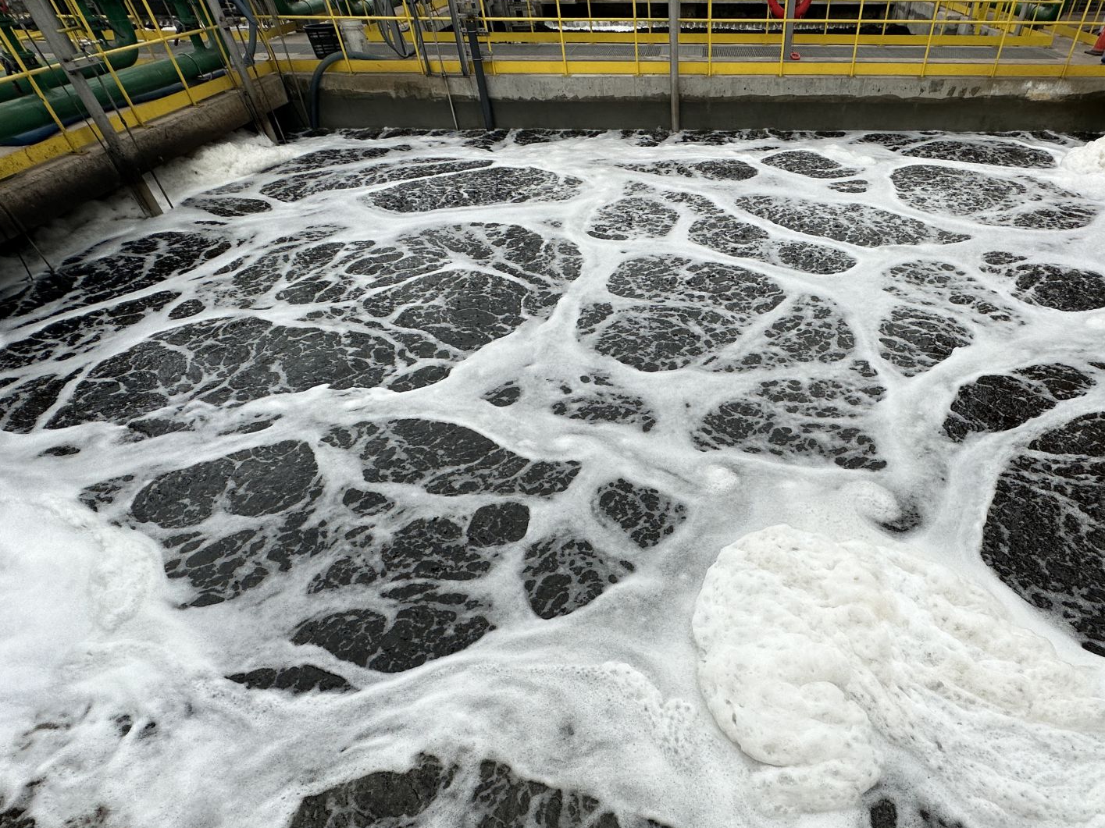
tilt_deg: -48.2
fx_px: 606
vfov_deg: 66.8
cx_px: 700
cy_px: 552
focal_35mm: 19
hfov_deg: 82.8
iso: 50
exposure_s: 1/1366
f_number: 2.2
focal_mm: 2.22
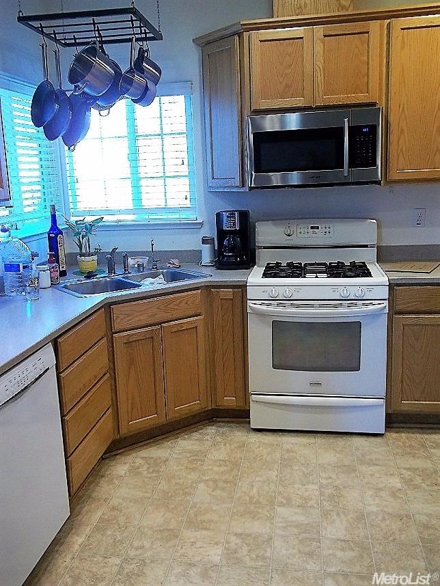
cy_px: 293
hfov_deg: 44.2
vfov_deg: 56.8
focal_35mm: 32
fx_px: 542
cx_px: 220
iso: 160
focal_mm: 5.7
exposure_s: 1/30
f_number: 2.9
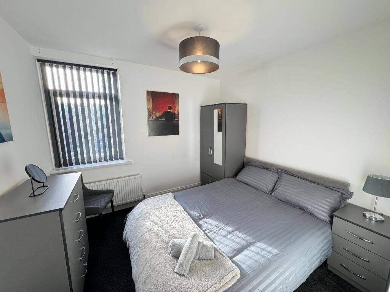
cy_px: 146
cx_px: 195
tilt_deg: -9.7
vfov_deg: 85.7
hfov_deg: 102.1
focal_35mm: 14
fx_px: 158
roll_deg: +0.3
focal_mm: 2.22
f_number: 2.2
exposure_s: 1/99
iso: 200
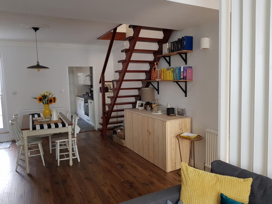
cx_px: 136
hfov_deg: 67.3
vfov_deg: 53.1
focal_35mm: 26
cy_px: 102
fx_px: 204
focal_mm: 4.2
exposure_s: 1/50
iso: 100
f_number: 1.7
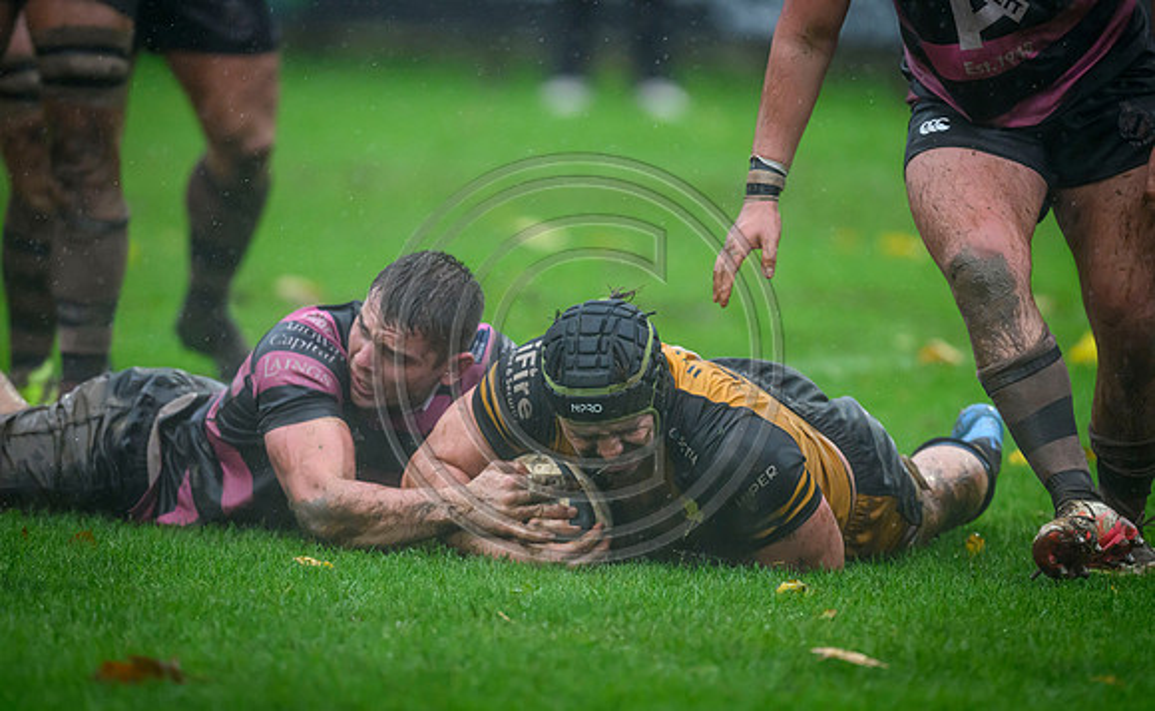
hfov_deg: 3.8
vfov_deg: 2.4
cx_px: 528
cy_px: 328
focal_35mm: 552
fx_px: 17306
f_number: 3.2
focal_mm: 400
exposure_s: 1/2000
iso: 3200
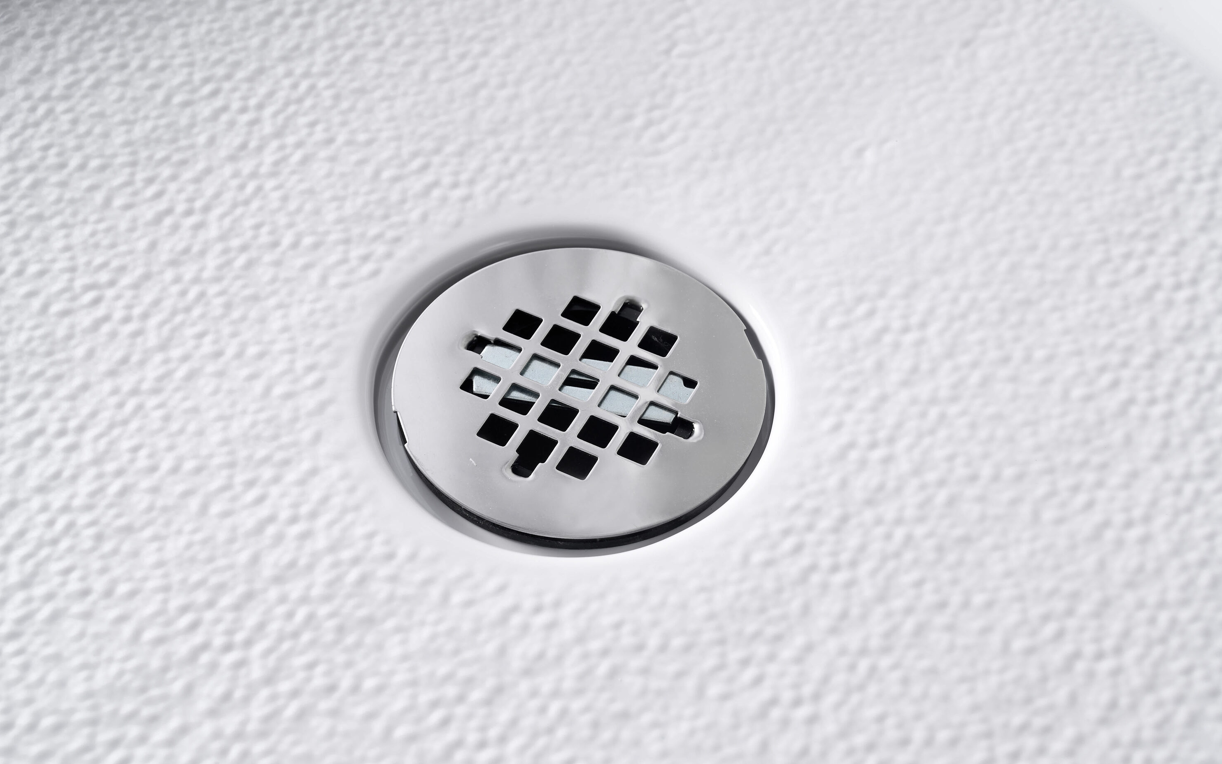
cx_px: 612
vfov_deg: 18.9
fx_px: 2298
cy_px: 377
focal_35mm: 69
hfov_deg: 29.8
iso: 100
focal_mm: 67
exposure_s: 1/125
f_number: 10
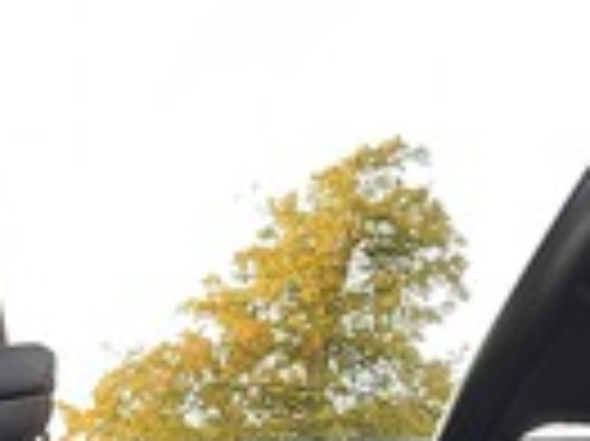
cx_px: -99
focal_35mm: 122
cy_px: 488
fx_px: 2077
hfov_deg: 15.6
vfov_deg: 11.9
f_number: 2
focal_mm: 4.6
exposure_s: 1/50
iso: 50
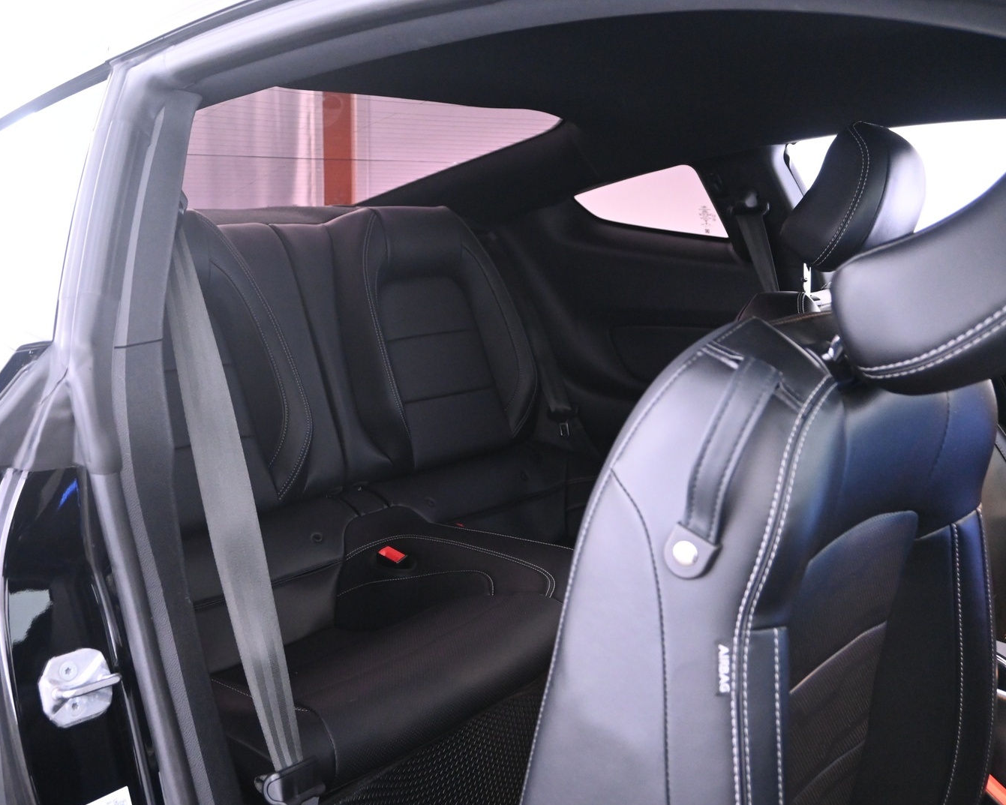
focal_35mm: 35
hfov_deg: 51.5
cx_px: 413
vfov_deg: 42.4
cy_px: 404
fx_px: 1038
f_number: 3.8
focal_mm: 20.5
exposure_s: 1/13
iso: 3200
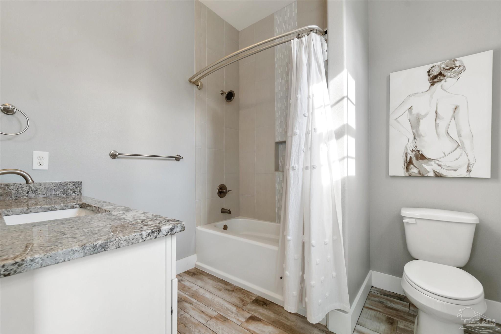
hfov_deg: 100.4
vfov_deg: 77.3
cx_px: 250
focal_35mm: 15
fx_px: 209
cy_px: 167
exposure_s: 1/20
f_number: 9
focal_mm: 10
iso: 500
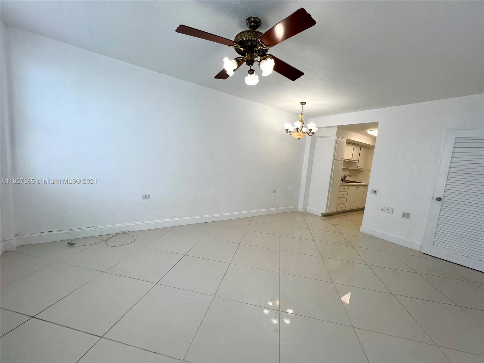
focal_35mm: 13
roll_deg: -4.7
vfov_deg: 89.9
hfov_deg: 106.2
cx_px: 242
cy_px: 182
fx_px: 182
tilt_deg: -6.3
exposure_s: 1/142
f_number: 1.8
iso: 32
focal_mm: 1.57
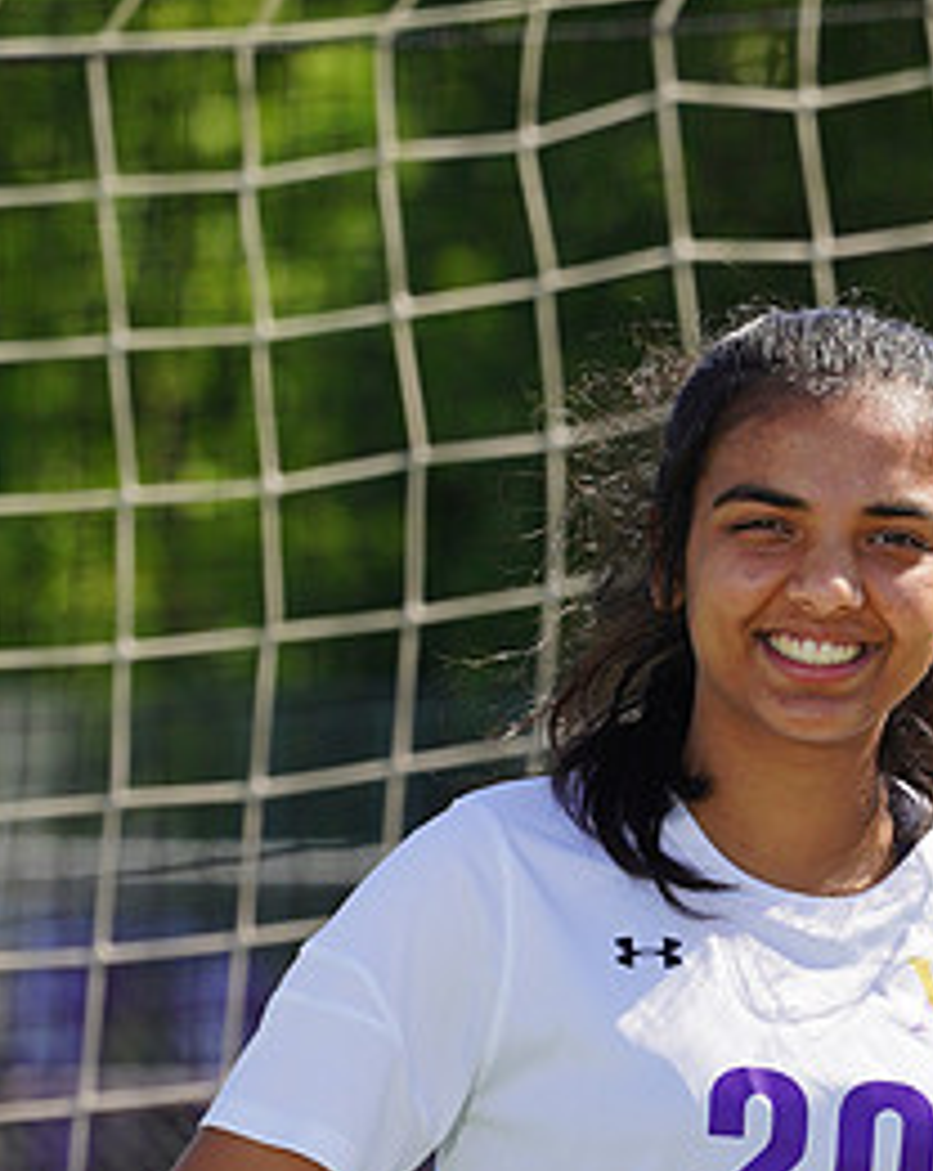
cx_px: 574
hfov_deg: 2.2
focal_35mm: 689
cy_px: 1283
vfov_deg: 2.8
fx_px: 23838
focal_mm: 330
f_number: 11
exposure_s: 1/250
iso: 200
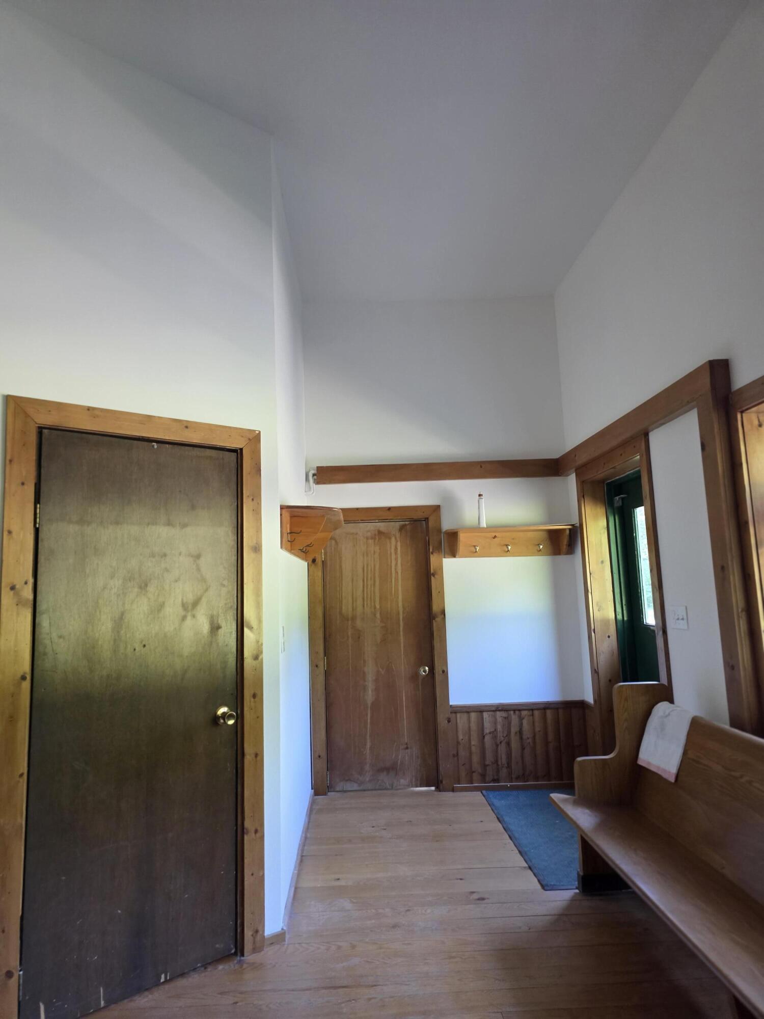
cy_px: 510
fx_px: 677
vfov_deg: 73.9
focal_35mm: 23
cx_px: 382
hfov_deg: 58.9
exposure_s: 1/120
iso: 400
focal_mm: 6.3
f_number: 1.7
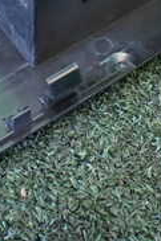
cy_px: 0
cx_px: 64
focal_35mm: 103
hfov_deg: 13.3
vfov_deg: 19.3
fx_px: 692
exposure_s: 1/30
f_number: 2.3
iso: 1000
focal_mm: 5.4
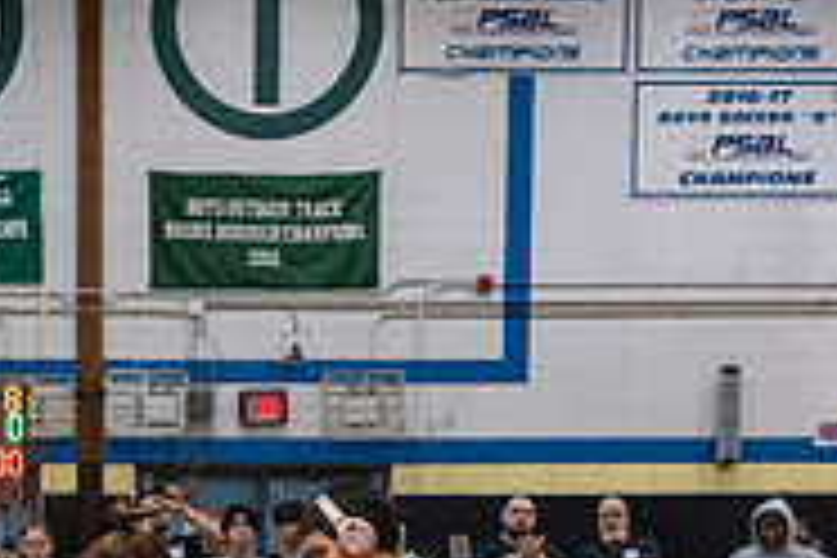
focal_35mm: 113
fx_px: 2627
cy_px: 830
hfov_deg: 18.0
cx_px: 172
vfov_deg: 11.6
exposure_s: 1/500
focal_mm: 35
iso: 5000
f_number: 3.2
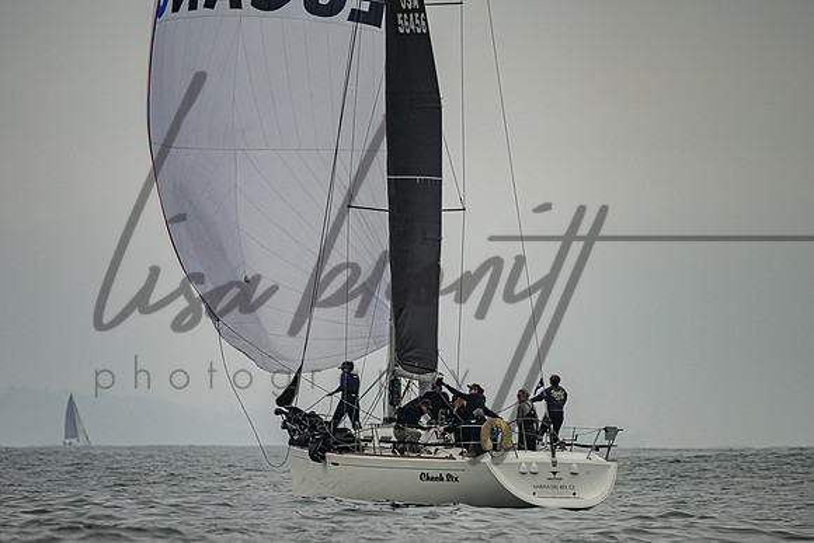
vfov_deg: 2.5
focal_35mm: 550
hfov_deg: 3.7
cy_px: 346
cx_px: 391
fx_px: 12434
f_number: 5.6
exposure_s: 1/4000
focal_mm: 400
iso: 220
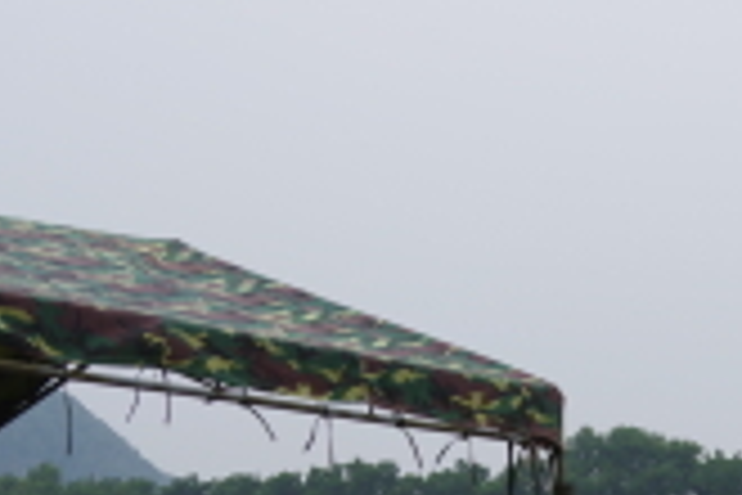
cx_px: 670
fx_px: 2885
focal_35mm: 140
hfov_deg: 14.5
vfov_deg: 9.6
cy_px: 670
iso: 100
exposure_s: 1/125
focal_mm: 28
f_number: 5.6
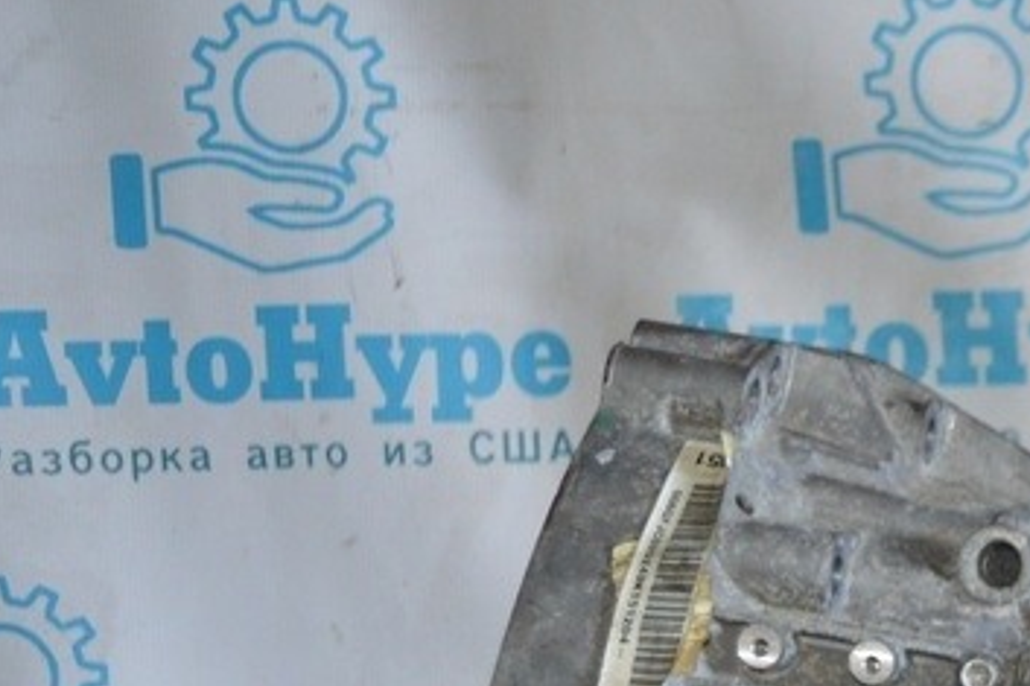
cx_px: 1476
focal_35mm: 117
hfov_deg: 16.2
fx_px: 3359
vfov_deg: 11.3
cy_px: 936
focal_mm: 27
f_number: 4
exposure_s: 1/60
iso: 1100
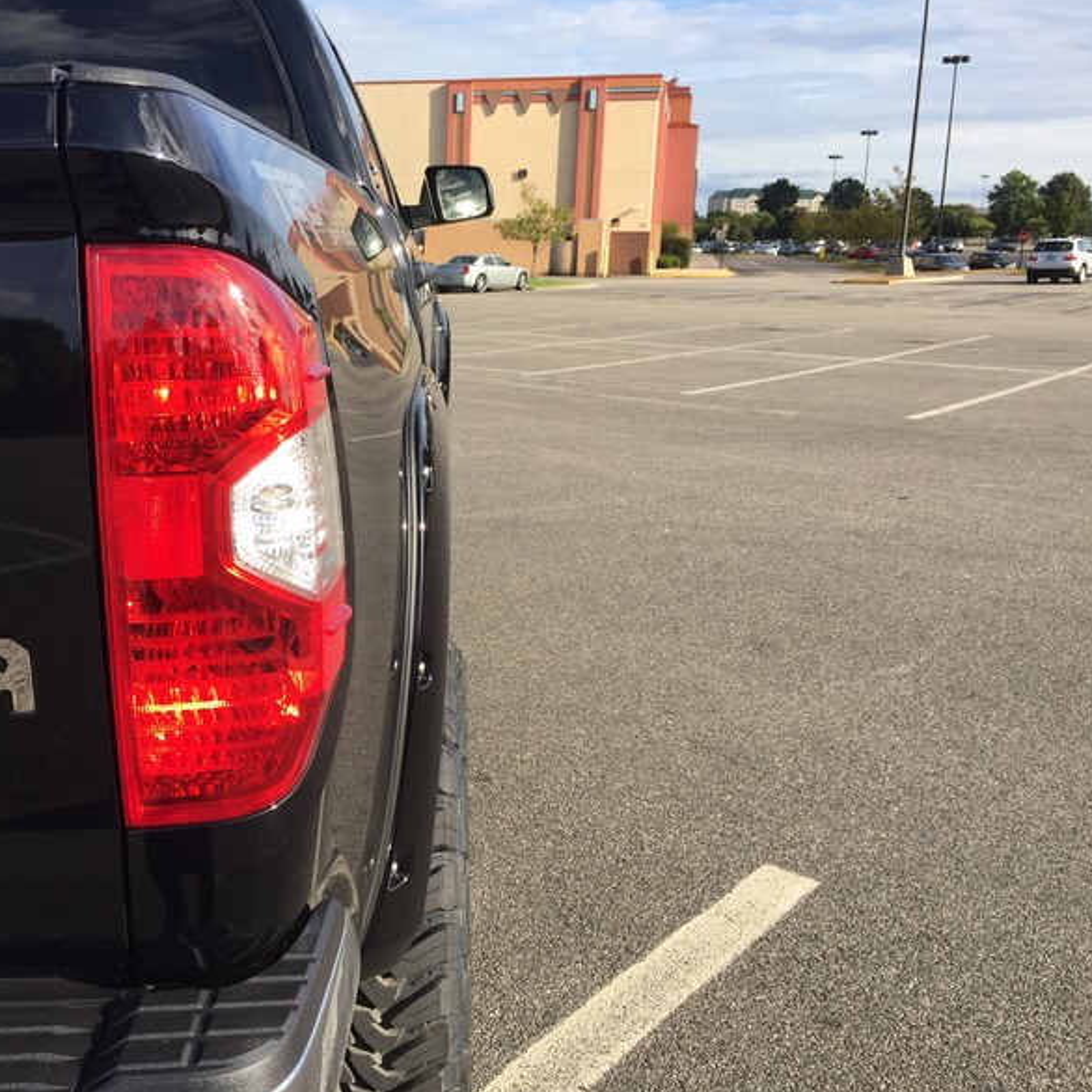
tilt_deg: -13.9
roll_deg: -0.7
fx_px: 1249
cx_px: 352
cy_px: 539
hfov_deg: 46.4
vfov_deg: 47.2
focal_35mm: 35
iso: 32
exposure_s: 1/964
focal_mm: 4.15
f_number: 2.2
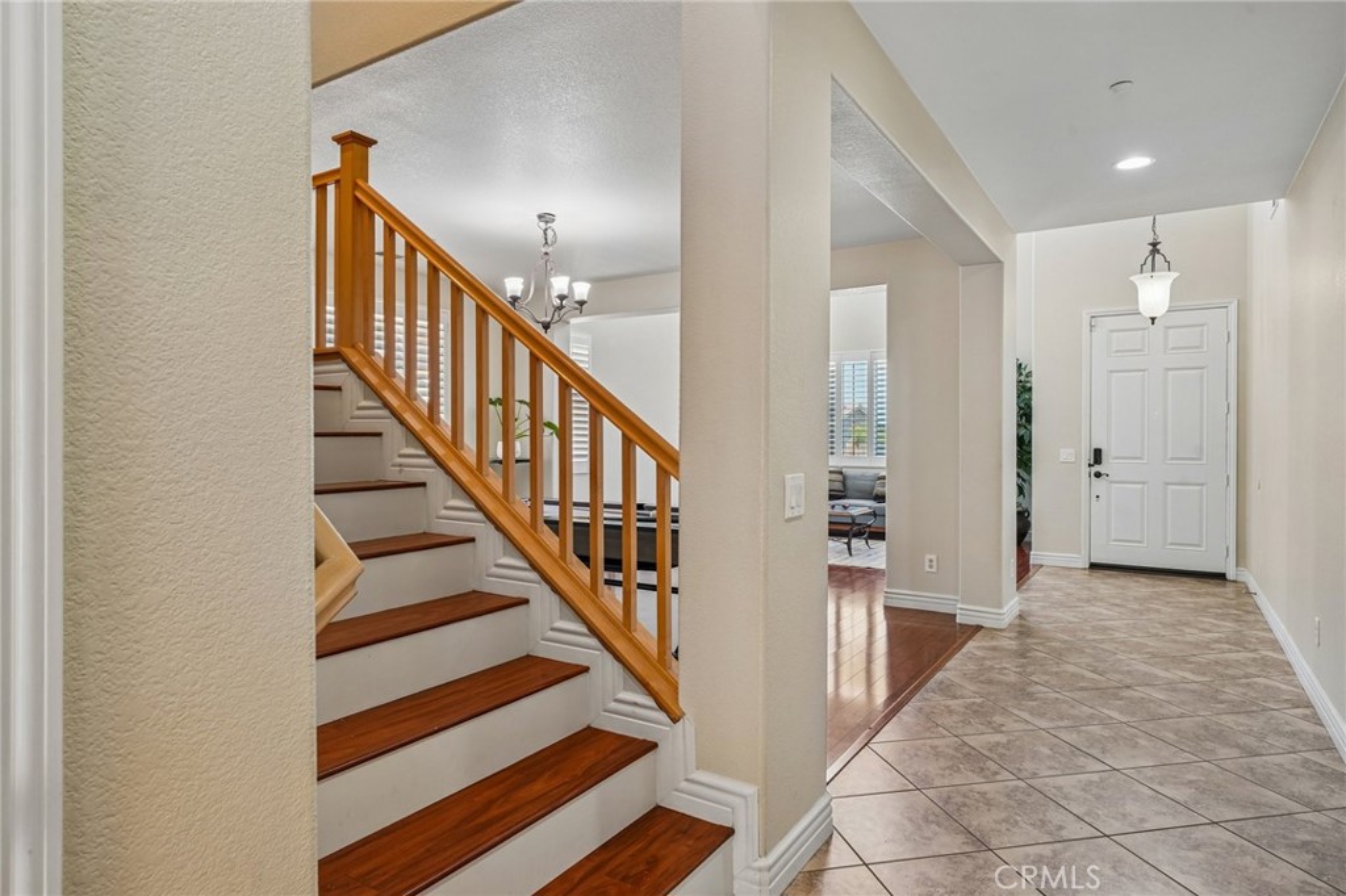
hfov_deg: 84.0
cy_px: 448
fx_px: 747
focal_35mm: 20
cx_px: 673
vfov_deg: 61.9
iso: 400
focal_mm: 20
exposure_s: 1/13
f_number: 9
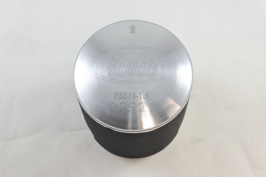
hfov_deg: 50.7
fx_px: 281
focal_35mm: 38
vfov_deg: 35.1
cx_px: 133
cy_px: 88
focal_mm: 14.3
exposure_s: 1/125
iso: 450
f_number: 4
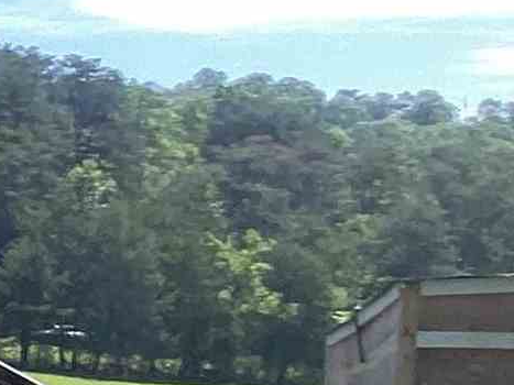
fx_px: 3028
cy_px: 675
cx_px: -1140
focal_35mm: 204
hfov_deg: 8.0
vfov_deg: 7.1
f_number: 2.4
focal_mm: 3.3
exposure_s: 1/776
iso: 25
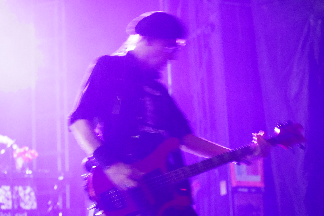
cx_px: 162
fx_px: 945
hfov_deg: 19.5
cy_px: 108
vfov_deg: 13.0
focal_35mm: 105
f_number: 4
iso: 12800
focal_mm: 105
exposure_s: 1/25
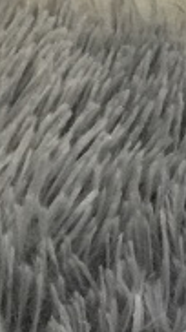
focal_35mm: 223
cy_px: 538
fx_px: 1961
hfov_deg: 5.4
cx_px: -20
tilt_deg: -52.2
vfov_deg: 9.3
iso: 160
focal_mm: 3.3
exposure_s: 1/33
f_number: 2.4
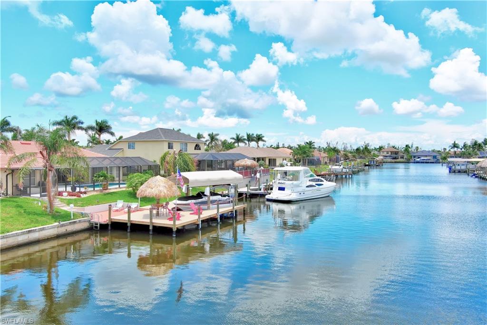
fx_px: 392
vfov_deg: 44.9
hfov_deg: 63.7
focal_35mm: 29
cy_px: 162
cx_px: 244
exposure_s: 1/1441
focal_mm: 10.6
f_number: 2.8
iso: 101
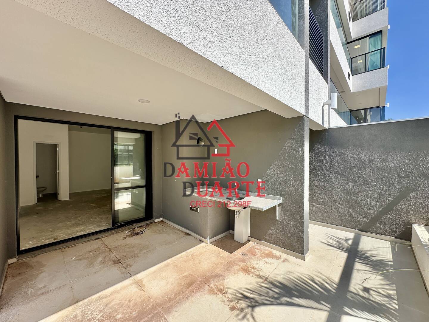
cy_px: 161
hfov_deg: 102.1
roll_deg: +0.1
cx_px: 214
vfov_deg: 85.7
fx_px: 174
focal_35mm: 14
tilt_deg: -0.2
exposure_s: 1/527
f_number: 2.2
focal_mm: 2.22
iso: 40
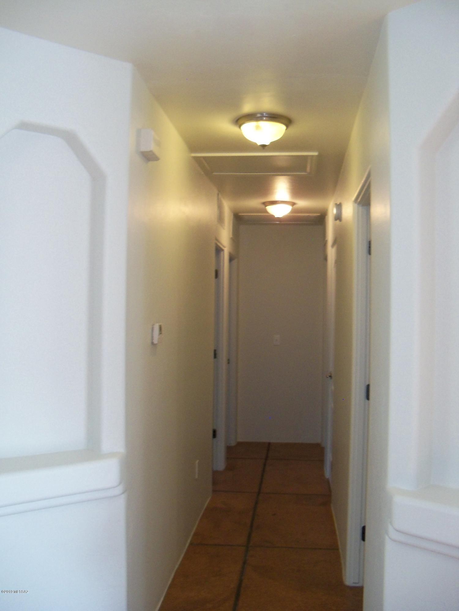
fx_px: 619
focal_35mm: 35
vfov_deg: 52.6
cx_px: 230
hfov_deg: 40.7
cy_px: 306
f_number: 3.5
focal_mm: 6.2
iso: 250
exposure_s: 1/30
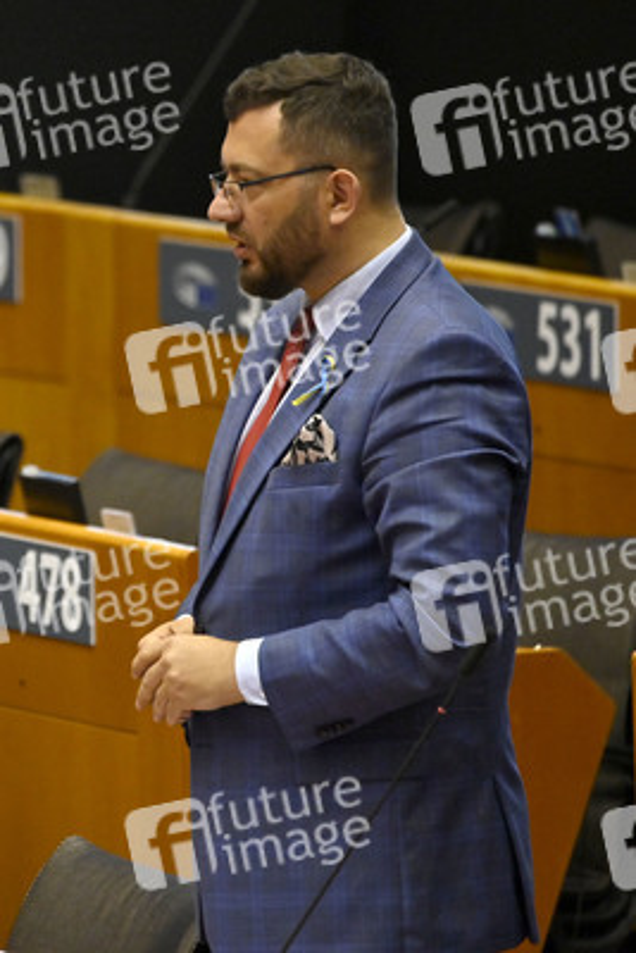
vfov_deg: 3.4
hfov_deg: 2.3
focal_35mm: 600
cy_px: 476
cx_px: 318
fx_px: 15885
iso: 4000
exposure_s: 1/500
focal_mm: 600
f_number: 6.3
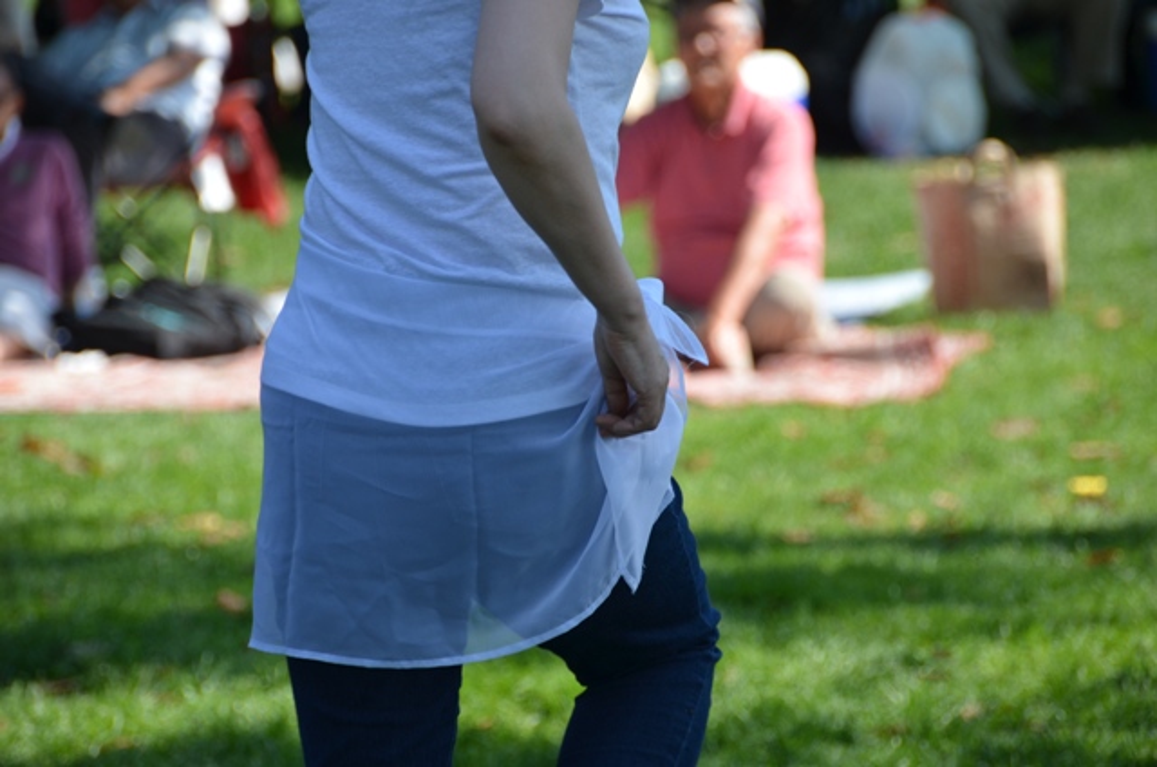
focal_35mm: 300
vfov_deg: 4.6
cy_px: 384
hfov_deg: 6.9
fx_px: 9622
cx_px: 578
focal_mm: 200
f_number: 5.6
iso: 250
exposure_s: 1/500
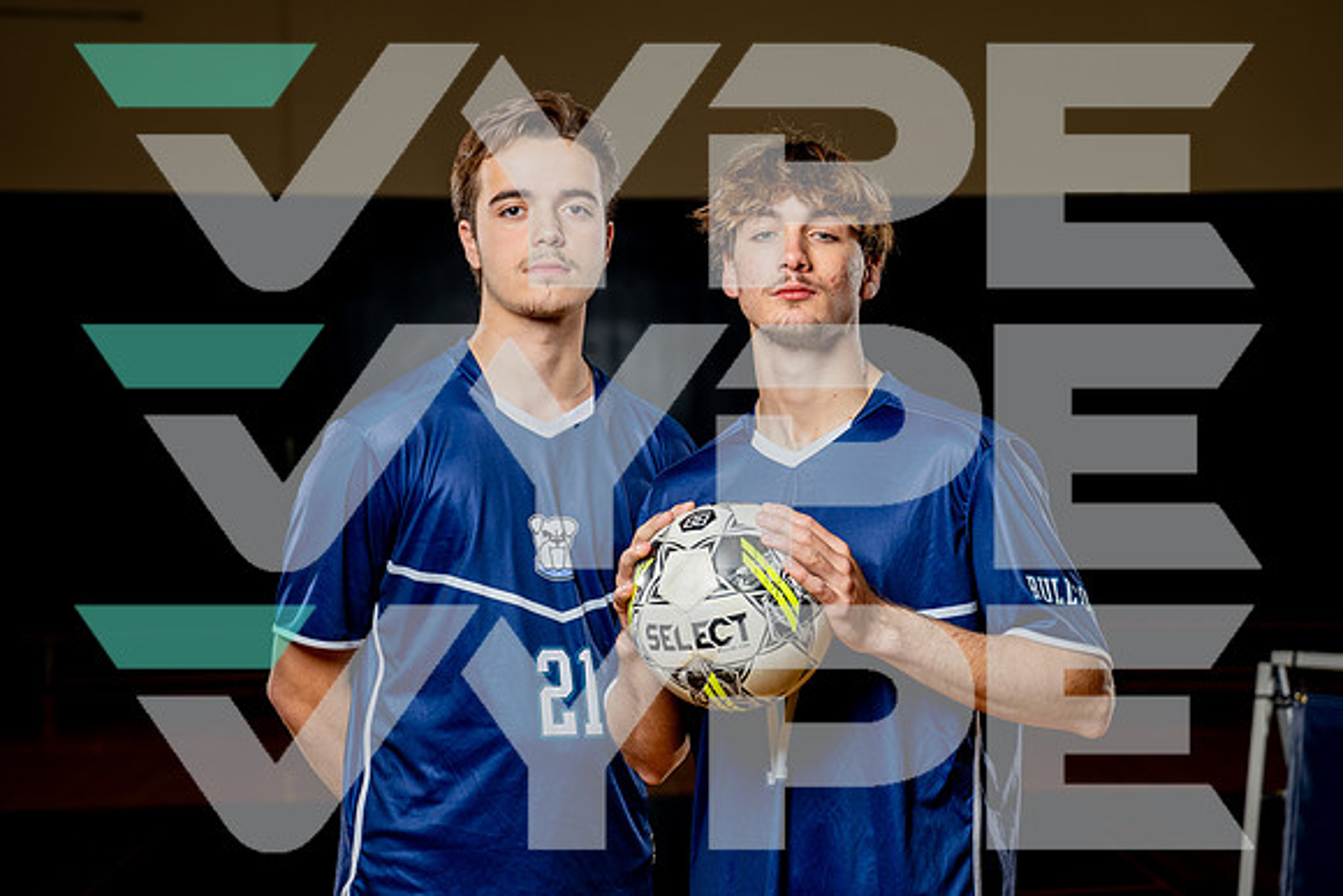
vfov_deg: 19.8
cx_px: 672
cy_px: 448
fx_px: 2563
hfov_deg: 29.4
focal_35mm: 69
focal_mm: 67
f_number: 4
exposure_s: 1/250
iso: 100
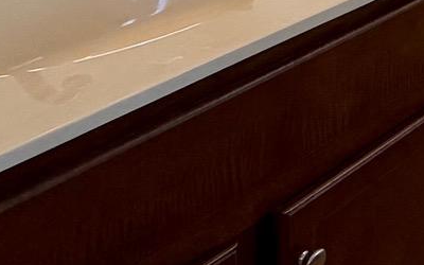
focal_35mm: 76
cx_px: 802
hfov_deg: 19.1
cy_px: -342
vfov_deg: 13.4
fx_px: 878
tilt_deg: -0.5
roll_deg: +0.1
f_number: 2.2
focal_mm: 2.22
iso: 125
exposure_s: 1/120
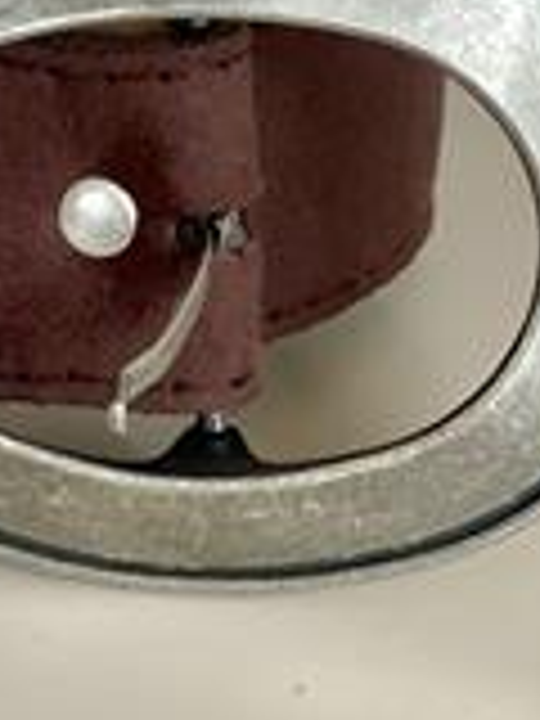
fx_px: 2787
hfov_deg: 11.0
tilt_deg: -29.5
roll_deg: +1.5
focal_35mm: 134
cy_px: 223
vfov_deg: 14.7
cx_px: 81
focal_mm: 6
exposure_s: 1/33
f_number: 2
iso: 200
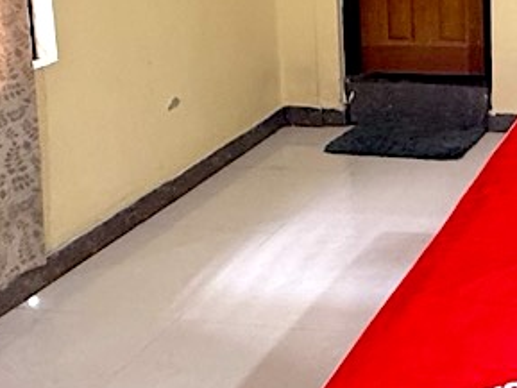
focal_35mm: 62
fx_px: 926
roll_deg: -0.6
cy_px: -7
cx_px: 617
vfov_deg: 22.7
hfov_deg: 27.5
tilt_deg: -9.2
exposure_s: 1/50
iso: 200
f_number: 2.2
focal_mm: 2.22
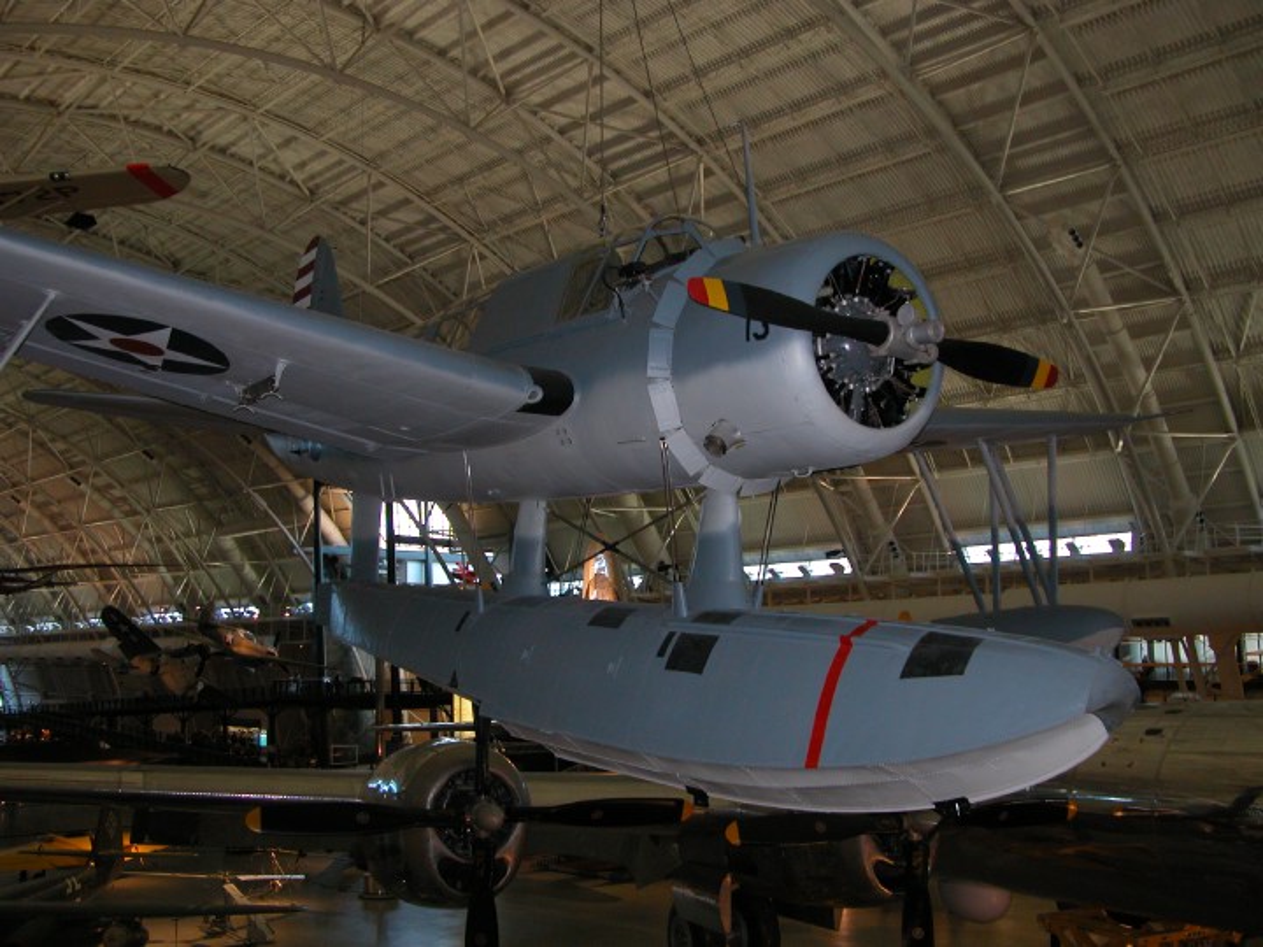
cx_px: 632
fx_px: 1277
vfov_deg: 40.7
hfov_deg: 52.6
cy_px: 474
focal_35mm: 35
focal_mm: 8.9
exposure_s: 1/60
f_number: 2.8
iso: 200
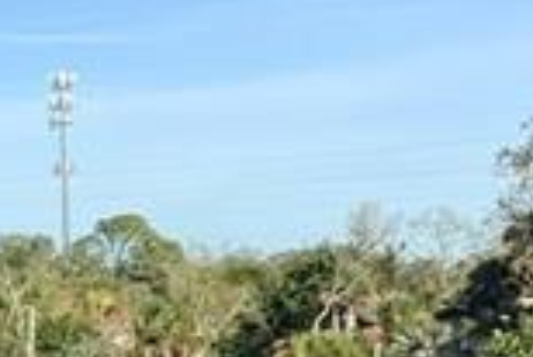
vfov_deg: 6.4
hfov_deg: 9.1
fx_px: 3171
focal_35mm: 214
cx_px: -481
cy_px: 475
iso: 25
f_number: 2.4
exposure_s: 1/1131
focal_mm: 3.3
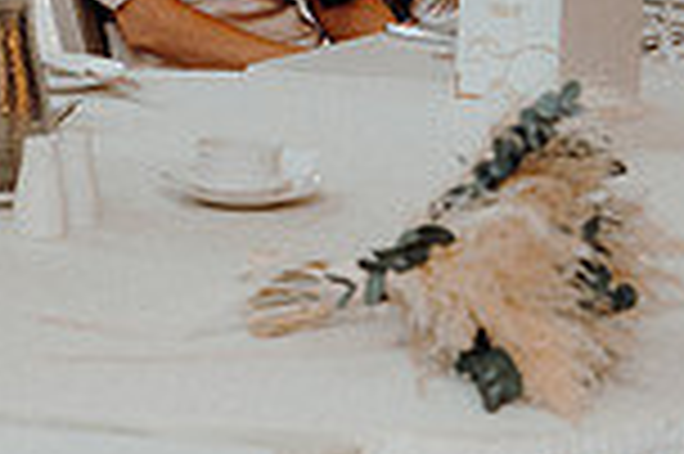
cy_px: -263
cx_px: -356
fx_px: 5067
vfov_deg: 5.1
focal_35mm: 267
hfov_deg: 7.6
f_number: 3.5
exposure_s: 1/160
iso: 800
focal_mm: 70
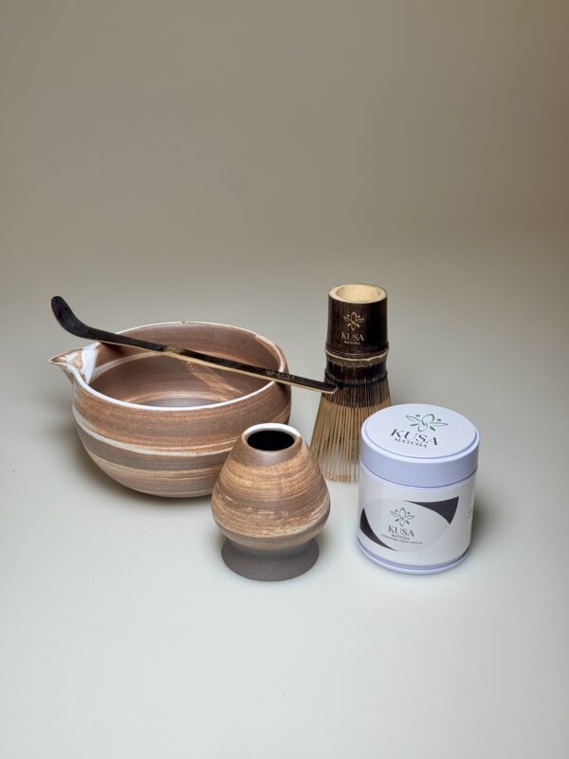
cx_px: 284
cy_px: 380
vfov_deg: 39.7
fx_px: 1052
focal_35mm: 48
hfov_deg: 30.3
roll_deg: -1.0
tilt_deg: -25.2
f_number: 1.78
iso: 64
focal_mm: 6.76
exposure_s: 1/495
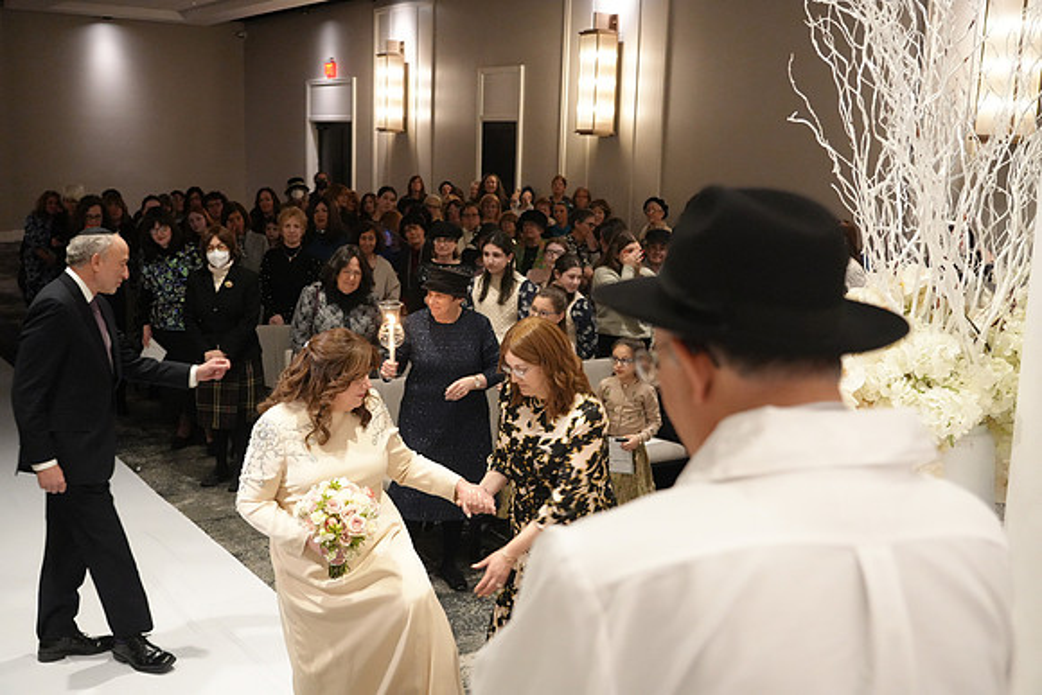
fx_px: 1071
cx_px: 521
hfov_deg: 51.9
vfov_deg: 36.0
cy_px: 348
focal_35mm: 37
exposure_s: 1/80
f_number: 4
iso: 8000
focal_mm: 37
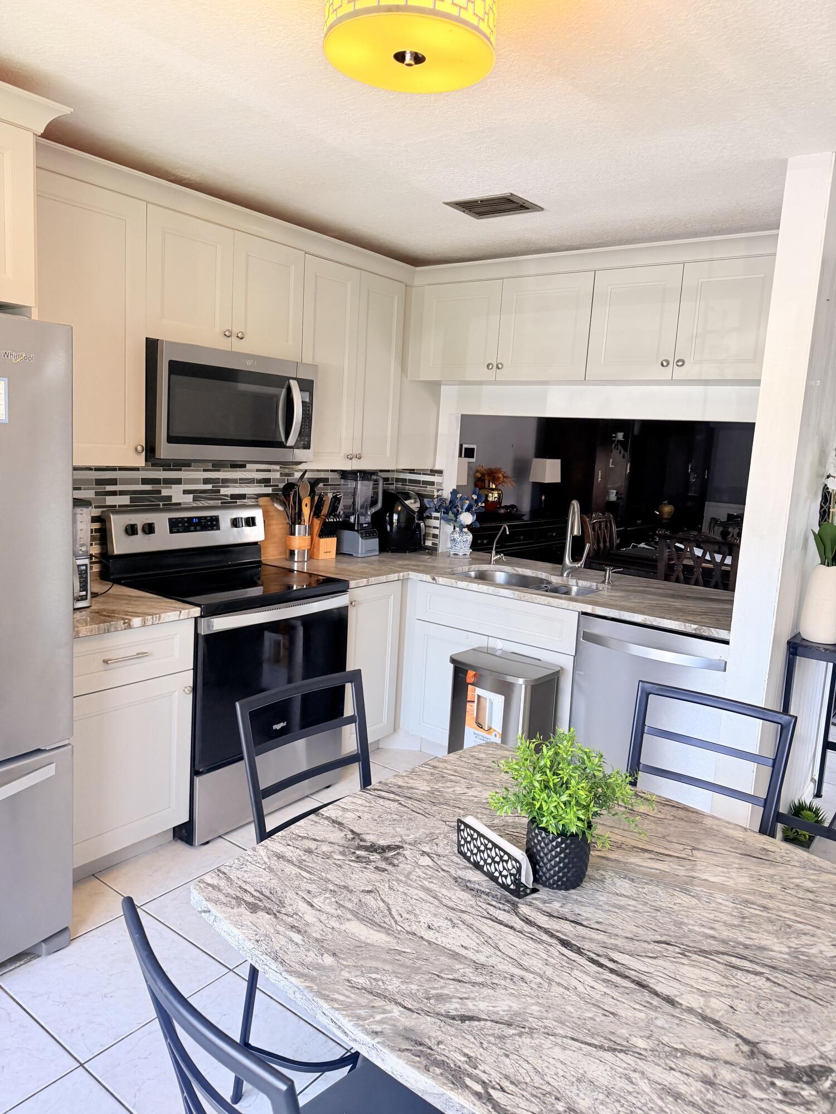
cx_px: 418
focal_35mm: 24
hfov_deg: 56.8
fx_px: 773
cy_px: 557
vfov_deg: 71.6
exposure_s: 1/192
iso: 160
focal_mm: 6.76
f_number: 1.78
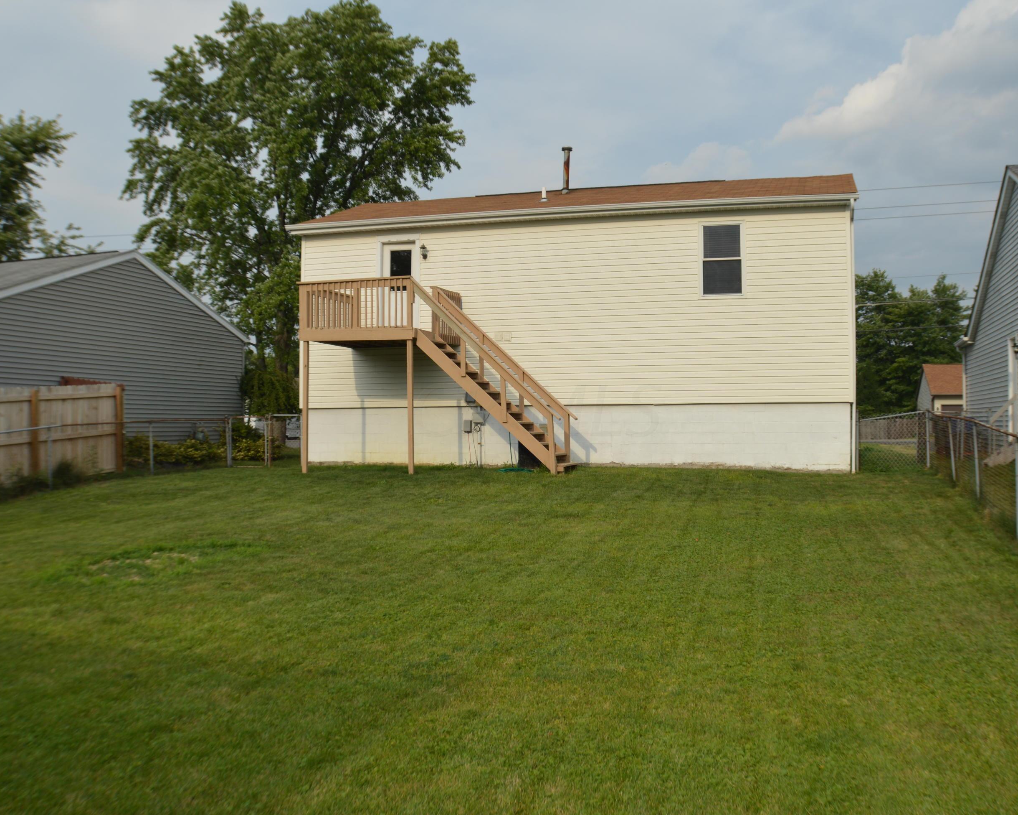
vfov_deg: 33.4
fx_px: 1356
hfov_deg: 41.1
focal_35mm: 45
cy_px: 410
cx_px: 536
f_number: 9
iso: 100
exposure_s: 1/200
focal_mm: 26
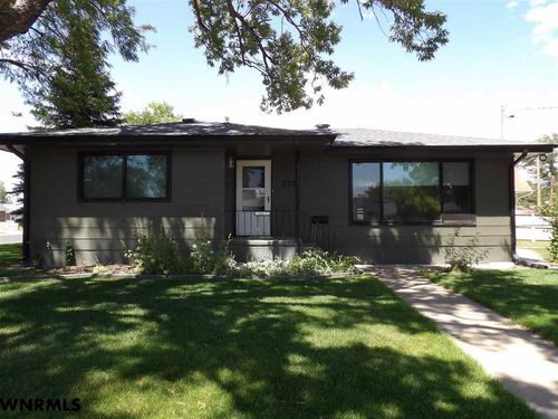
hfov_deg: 71.6
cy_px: 210
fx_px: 387
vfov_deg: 56.8
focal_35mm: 24
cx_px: 279
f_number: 3.2
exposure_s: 1/395
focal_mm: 4.3
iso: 100
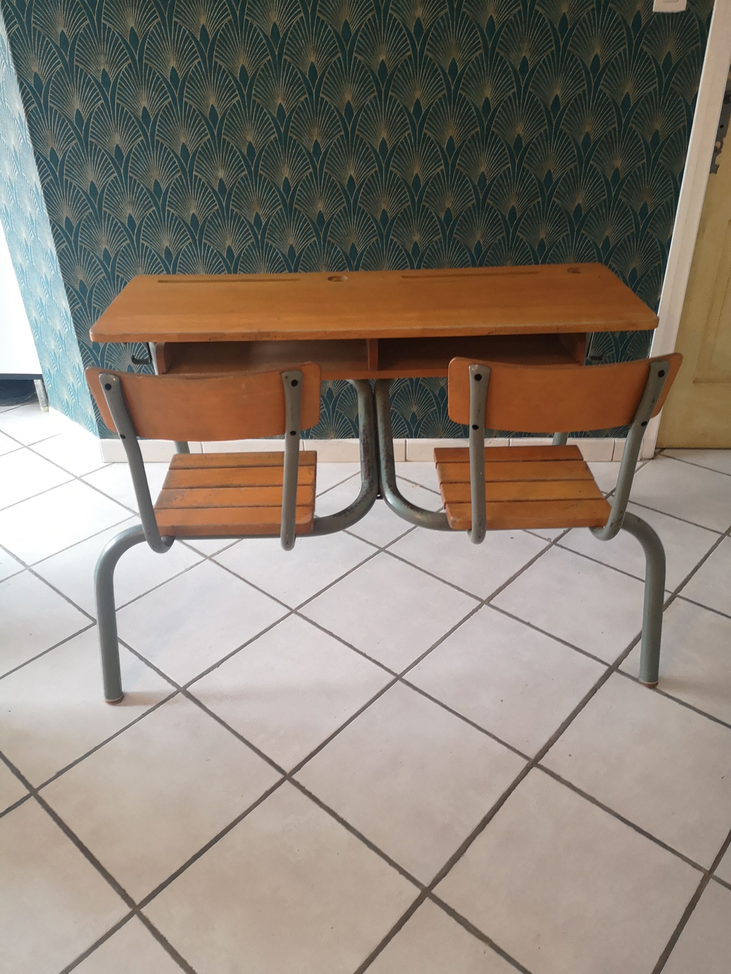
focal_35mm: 27
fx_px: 760
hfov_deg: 51.4
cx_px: 366
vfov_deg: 65.3
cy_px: 487
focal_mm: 3.95
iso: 320
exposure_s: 1/33.3
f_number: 1.8
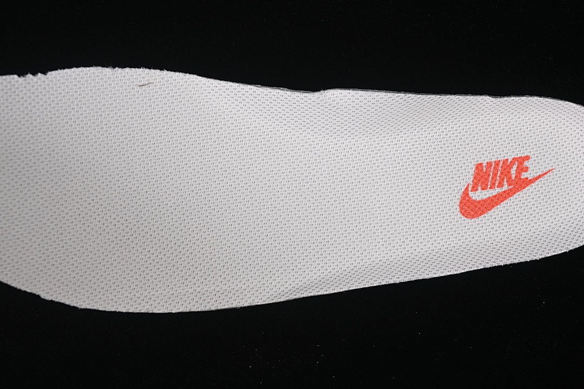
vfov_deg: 18.2
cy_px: 194
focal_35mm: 75
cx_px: 292
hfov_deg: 27.0
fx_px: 1217
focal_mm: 50
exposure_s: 1/80
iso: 160
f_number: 7.1
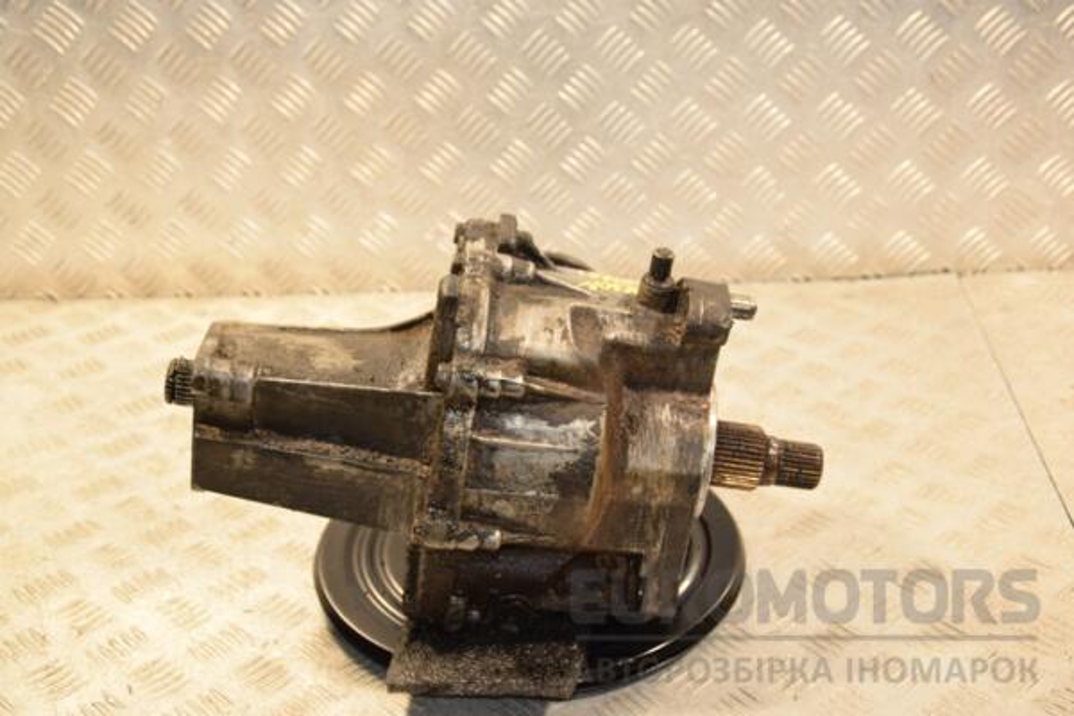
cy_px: 358
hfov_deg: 35.1
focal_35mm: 57
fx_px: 1700
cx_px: 537
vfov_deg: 23.8
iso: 800
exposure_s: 1/200
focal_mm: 38
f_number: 5
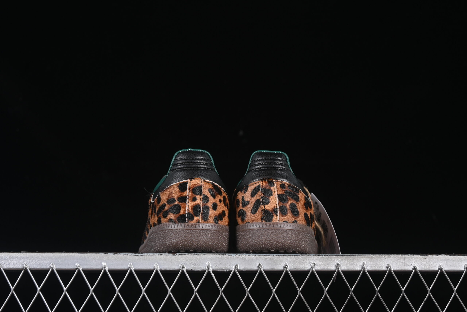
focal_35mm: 75
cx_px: 234
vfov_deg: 18.2
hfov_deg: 27.0
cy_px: 156
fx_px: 973
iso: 160
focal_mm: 50
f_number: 6.3
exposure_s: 1/60
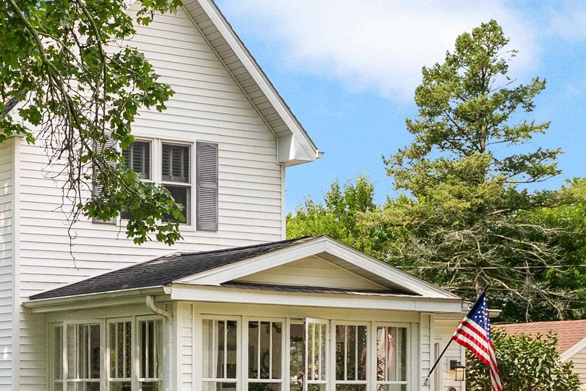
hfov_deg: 22.7
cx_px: 31
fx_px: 1416
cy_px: 255
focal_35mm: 87
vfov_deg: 15.7
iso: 1250
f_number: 7.1
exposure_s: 1/250
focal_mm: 28
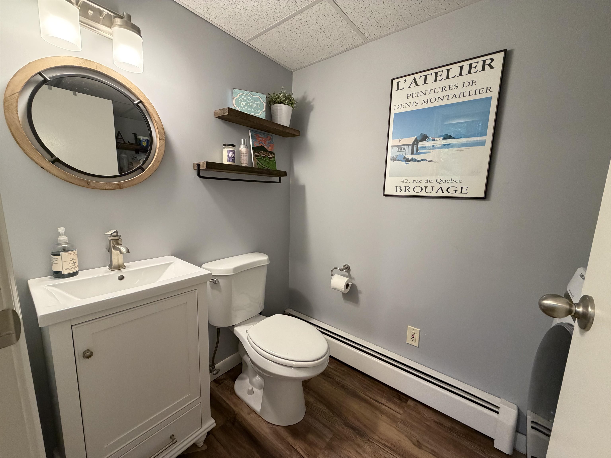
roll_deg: -0.8
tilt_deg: -8.7
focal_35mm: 14
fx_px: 247
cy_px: 229
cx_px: 306
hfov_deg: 102.1
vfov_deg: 85.7
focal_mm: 2.22
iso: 500
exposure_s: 1/60
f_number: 2.2
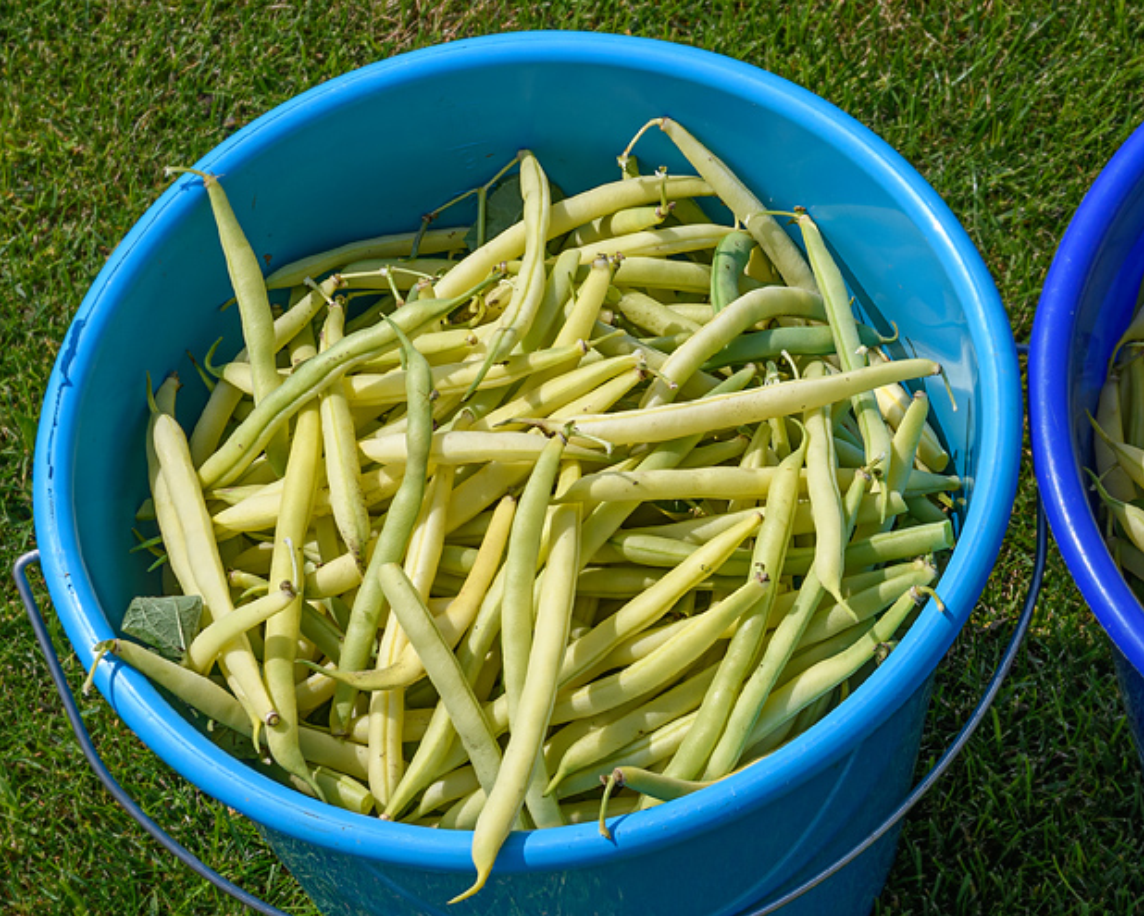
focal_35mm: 123
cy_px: 576
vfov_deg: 12.5
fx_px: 4163
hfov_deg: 15.5
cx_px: 1014
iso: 200
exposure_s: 1/800
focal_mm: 45
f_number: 9
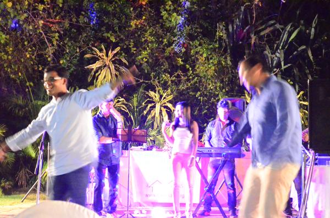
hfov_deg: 24.7
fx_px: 754
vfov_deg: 16.5
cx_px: 165
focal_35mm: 82
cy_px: 109
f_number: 5.6
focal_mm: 55
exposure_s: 1/10
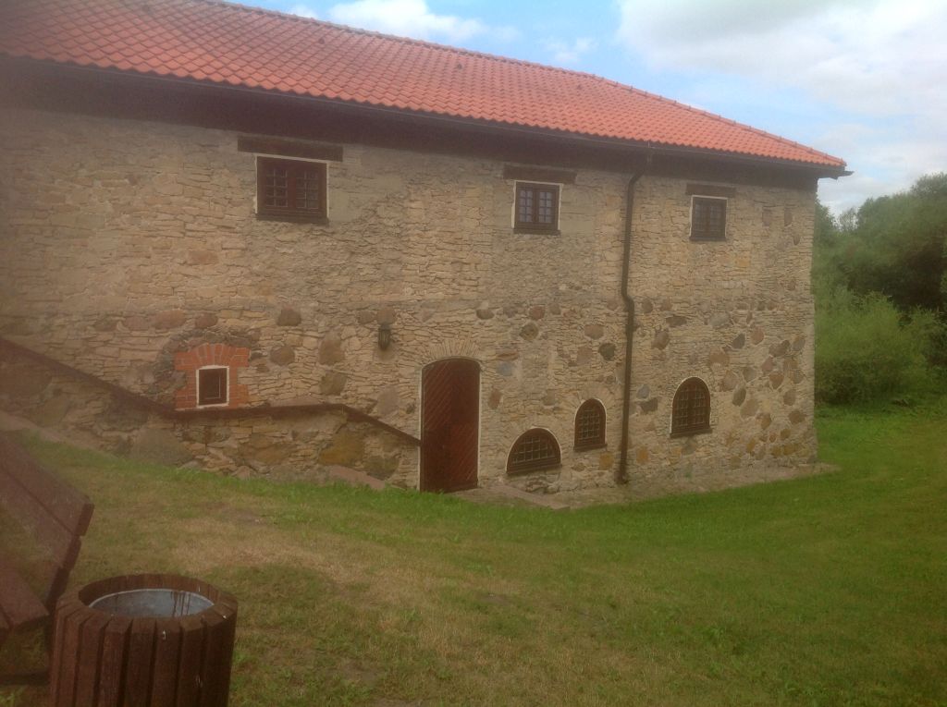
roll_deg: +0.1
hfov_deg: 52.7
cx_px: 474
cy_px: 354
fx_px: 956
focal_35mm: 35
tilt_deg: -5.8
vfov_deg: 40.6
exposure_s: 1/1080
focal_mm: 4.28
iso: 50
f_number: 2.4
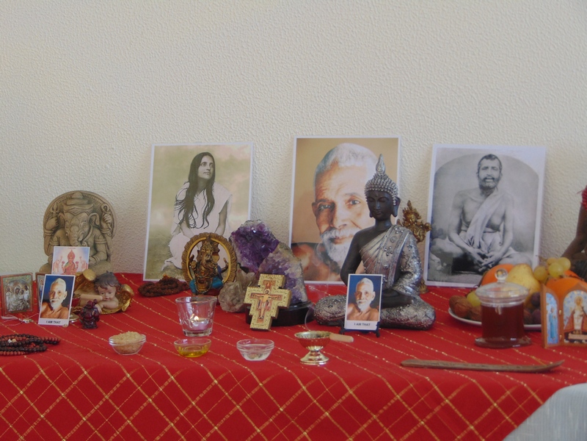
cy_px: 220
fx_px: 2255
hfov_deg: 14.8
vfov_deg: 11.1
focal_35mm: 133
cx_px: 294
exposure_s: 1/100
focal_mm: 23.9
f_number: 4
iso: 80
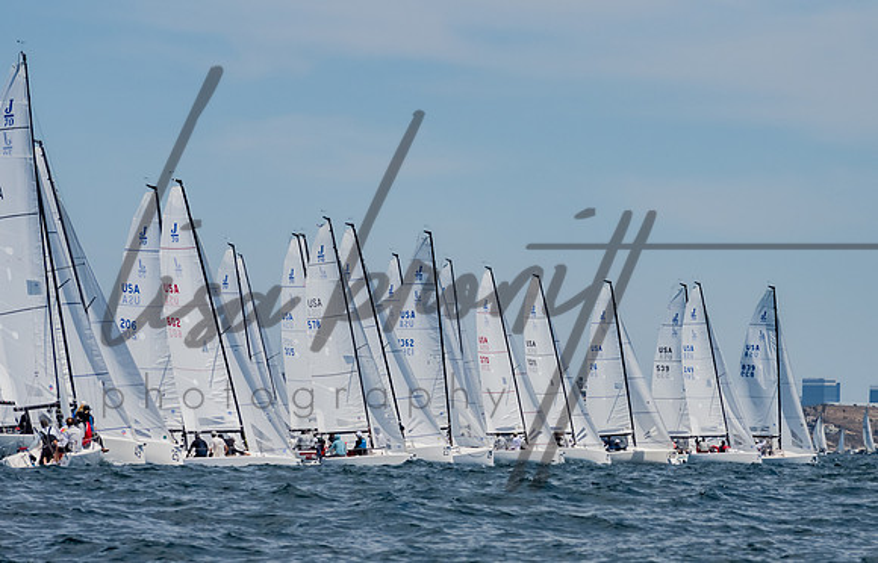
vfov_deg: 5.0
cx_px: 453
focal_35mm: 266
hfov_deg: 7.8
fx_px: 6416
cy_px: 277
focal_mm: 170
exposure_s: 1/1000
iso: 640
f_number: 14
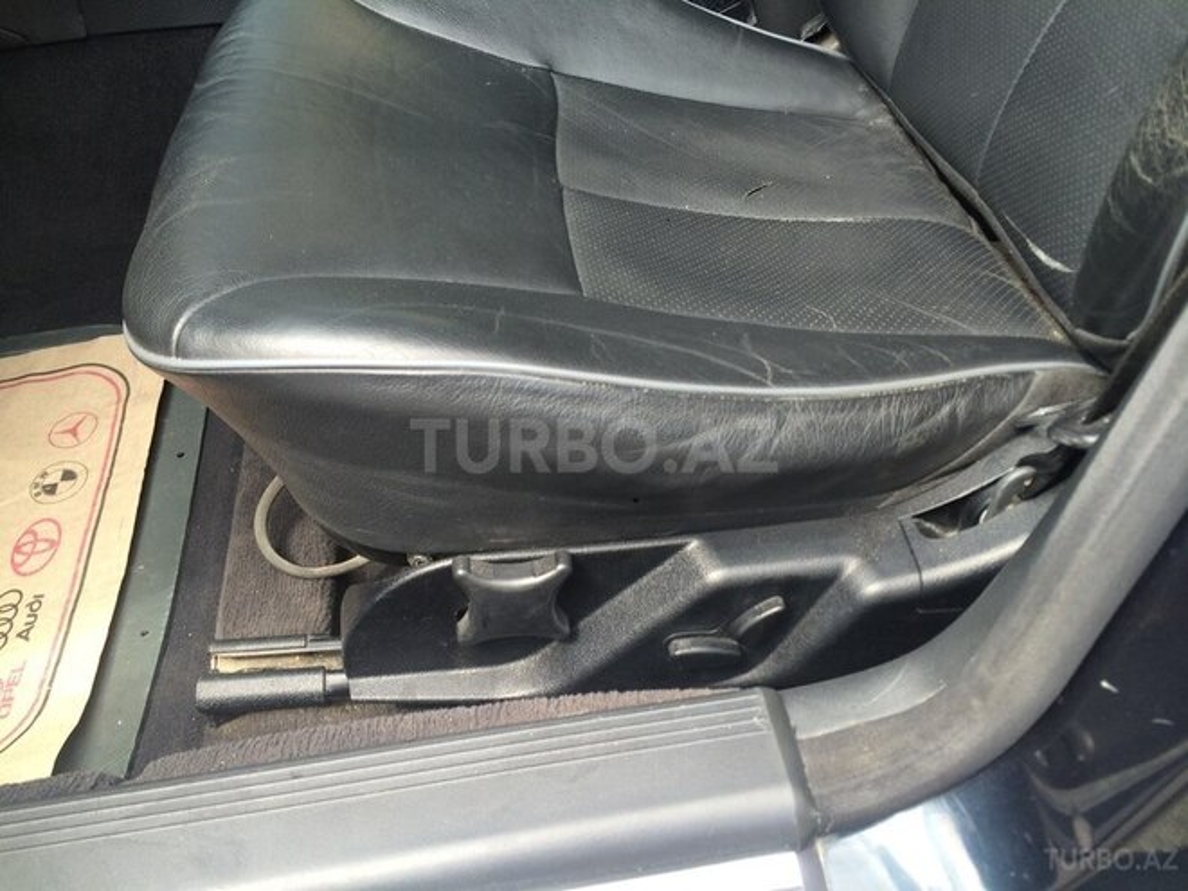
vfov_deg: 48.2
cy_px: 446
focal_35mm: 29
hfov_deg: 61.7
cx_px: 594
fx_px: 995
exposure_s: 1/144
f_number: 2.2
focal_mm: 4.15
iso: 32
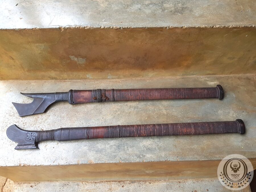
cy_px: 96
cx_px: 128
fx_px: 192
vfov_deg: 53.1
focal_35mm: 26
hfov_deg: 67.3
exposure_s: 1/100
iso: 64
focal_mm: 4.3
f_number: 1.7
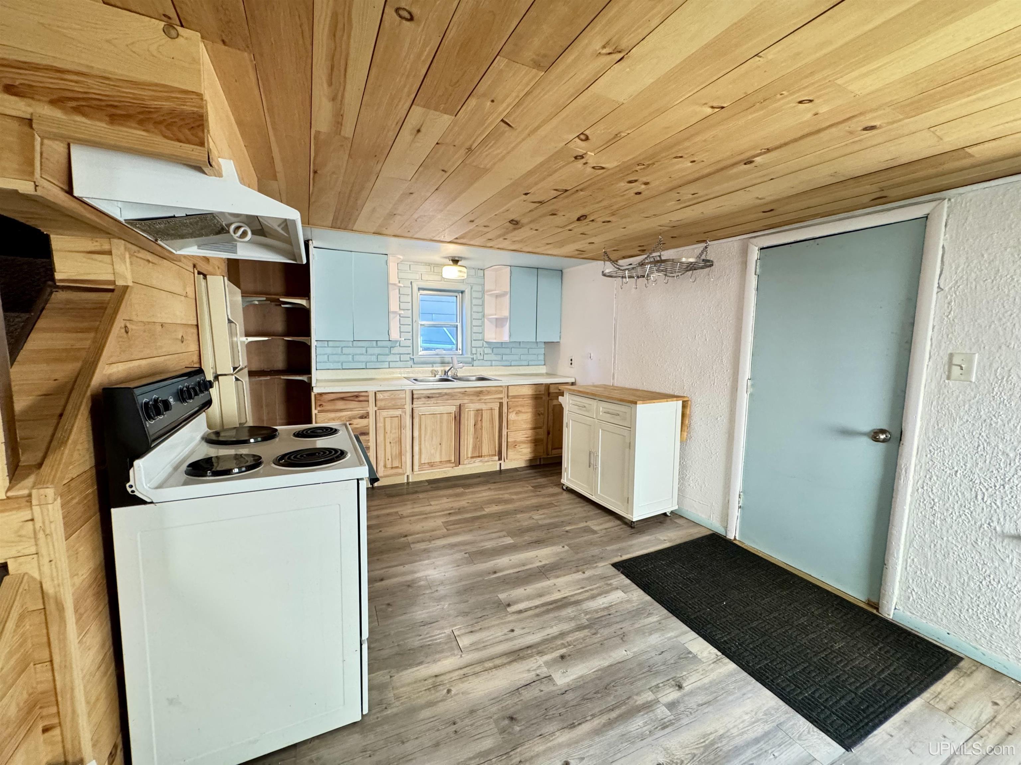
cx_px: 510
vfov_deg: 85.7
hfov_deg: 102.1
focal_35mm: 14
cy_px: 382
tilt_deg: -6.4
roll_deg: -0.3
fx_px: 413
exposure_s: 1/60
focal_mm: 2.22
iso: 500
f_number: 2.2
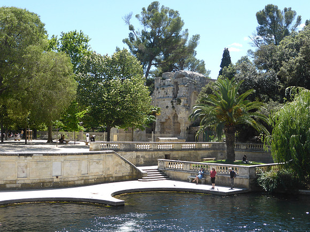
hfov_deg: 38.9
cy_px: 116
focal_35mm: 49
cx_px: 155
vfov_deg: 29.7
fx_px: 439
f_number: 4.2
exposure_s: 1/400
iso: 100
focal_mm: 8.5
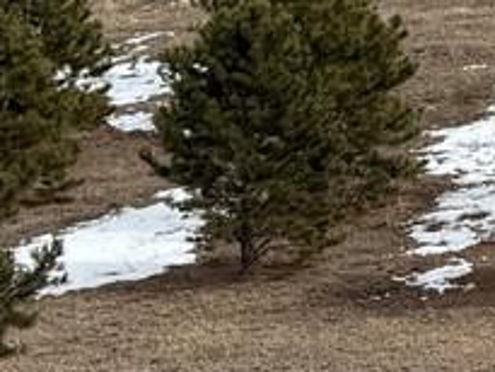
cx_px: 869
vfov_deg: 7.9
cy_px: 130
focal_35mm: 187
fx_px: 2676
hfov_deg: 10.0
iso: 80
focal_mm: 6.76
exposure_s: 1/6173
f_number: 1.78
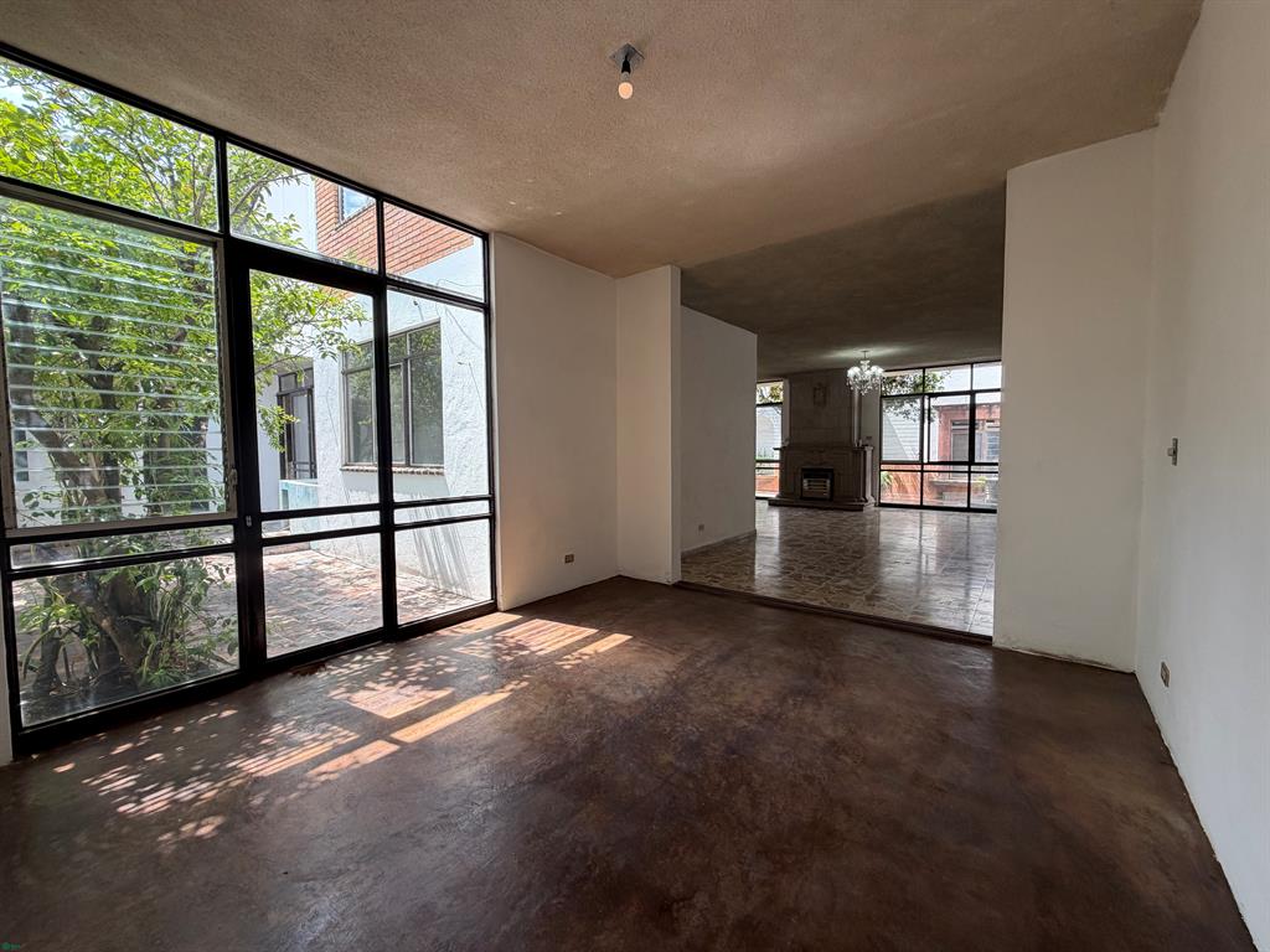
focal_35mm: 14
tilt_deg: -3.3
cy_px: 476
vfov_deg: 85.7
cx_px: 635
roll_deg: +0.0
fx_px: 514
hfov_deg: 102.1
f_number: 2.2
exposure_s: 1/121
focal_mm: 2.22
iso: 50
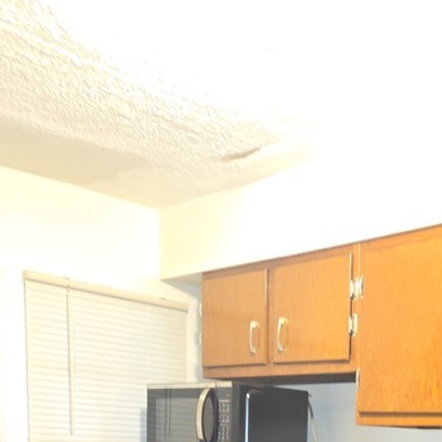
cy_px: 524
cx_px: 406
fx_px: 737
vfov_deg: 29.1
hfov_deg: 31.7
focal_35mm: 51
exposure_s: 1/12
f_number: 1.8
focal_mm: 5.4
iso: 160
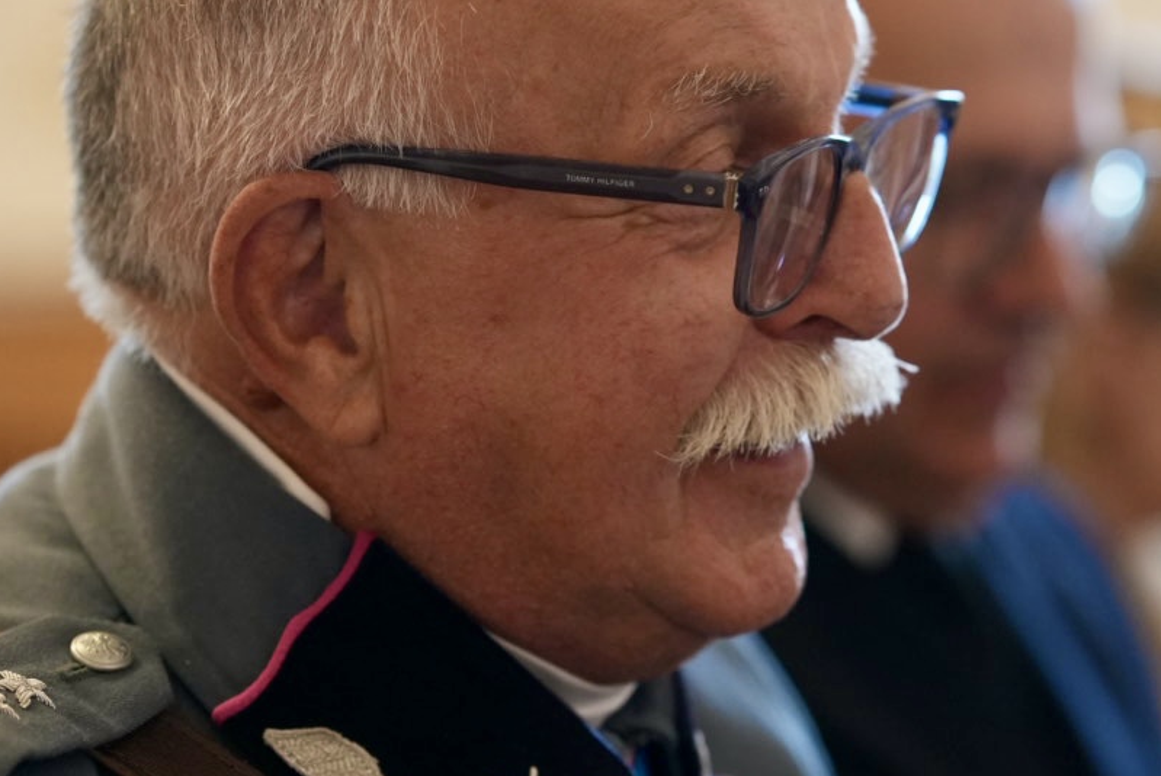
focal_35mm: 172
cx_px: 820
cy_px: 480
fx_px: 5551
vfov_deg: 8.0
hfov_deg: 11.9
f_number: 2
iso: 2500
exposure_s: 1/160
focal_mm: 85
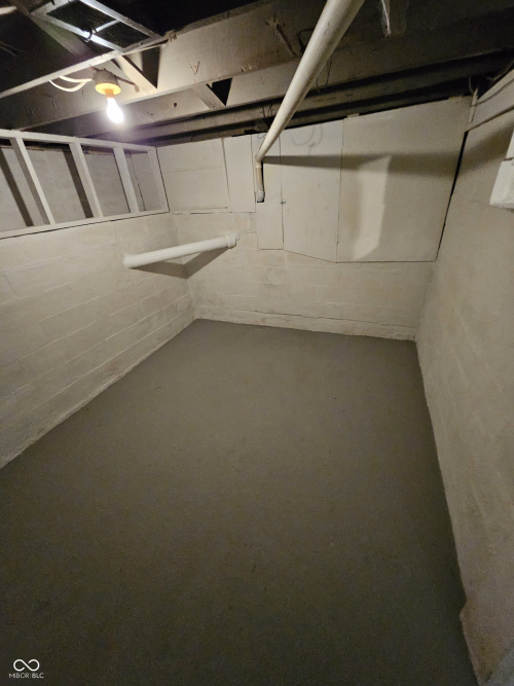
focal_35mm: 13
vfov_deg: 106.2
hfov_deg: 89.9
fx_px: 257
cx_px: 257
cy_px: 343
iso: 800
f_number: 2.2
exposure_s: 1/24
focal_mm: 1.74
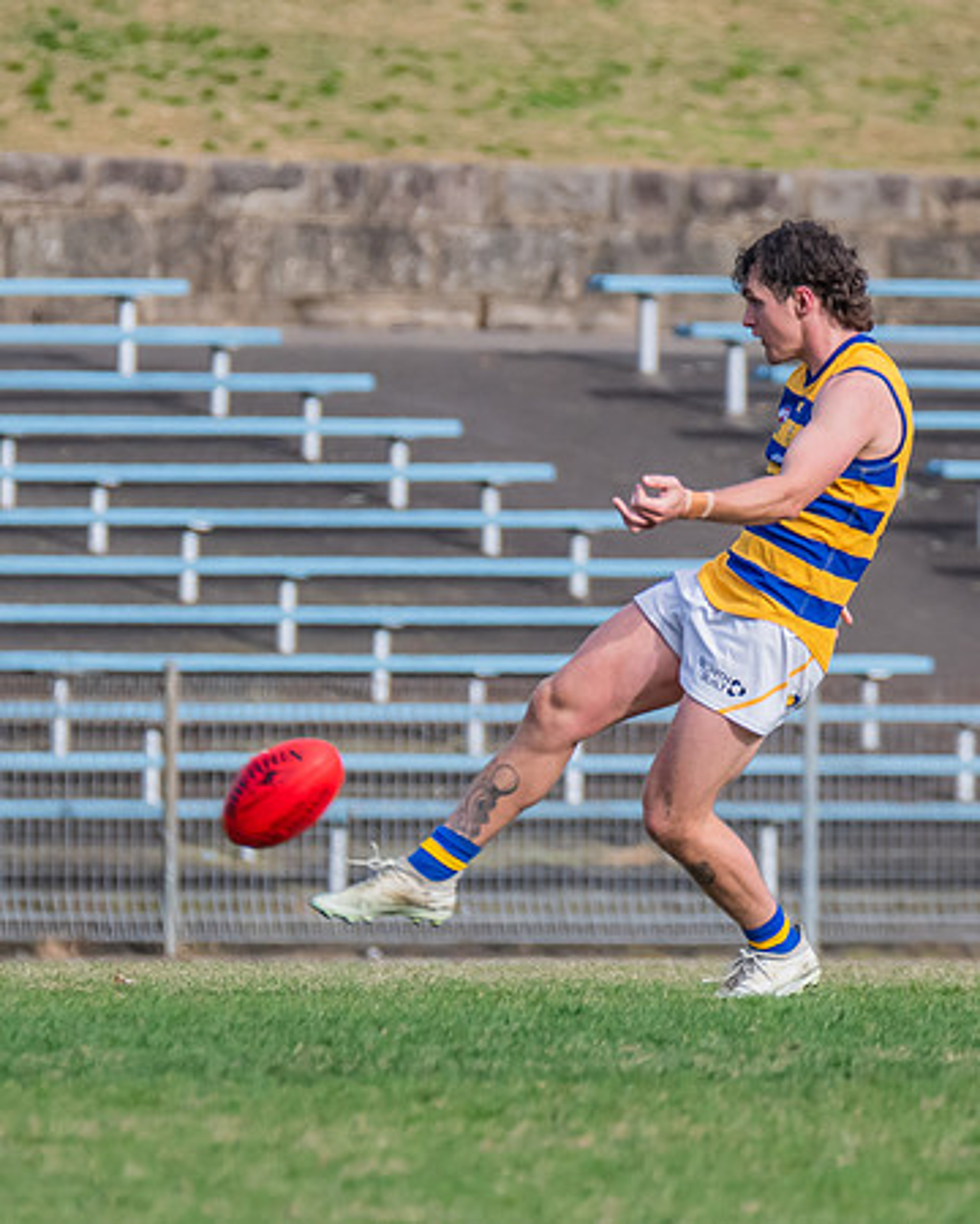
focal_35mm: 1084
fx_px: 39315
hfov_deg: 1.4
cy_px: 601
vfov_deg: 1.8
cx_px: 224
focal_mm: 420
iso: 800
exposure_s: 1/1600
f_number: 7.1
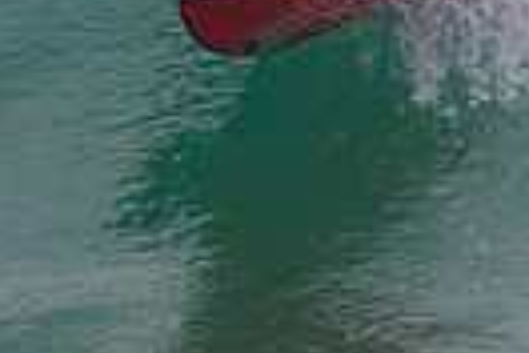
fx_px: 51632
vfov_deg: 0.4
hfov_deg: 0.6
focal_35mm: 3514
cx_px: 252
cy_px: -183
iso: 1400
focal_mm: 800
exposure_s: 1/1250
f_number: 11
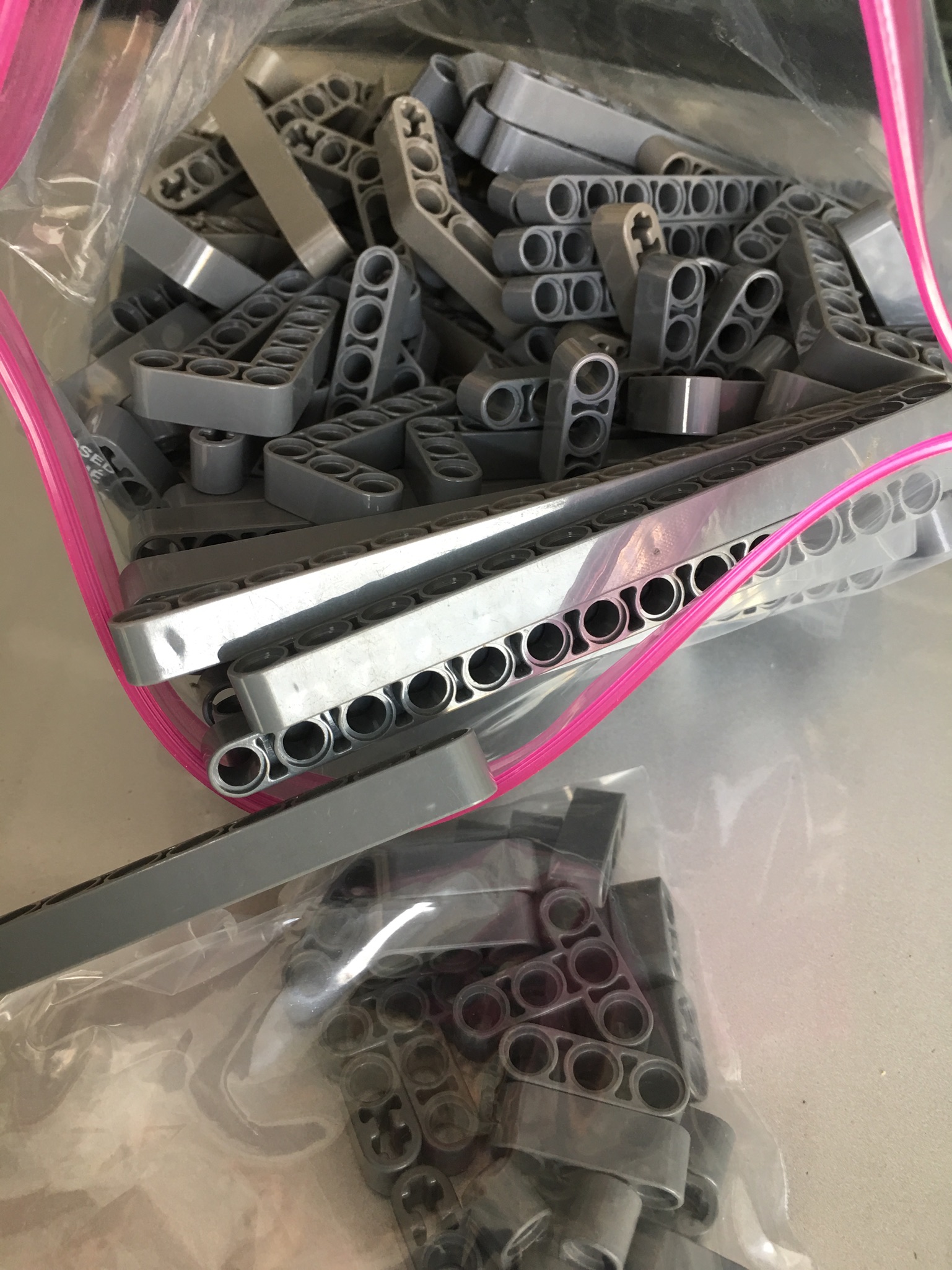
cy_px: 635
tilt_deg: -47.0
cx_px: 476
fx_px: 1063
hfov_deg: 48.2
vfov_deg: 61.7
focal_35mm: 29
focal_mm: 4.15
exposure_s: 1/30
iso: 32
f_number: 2.2
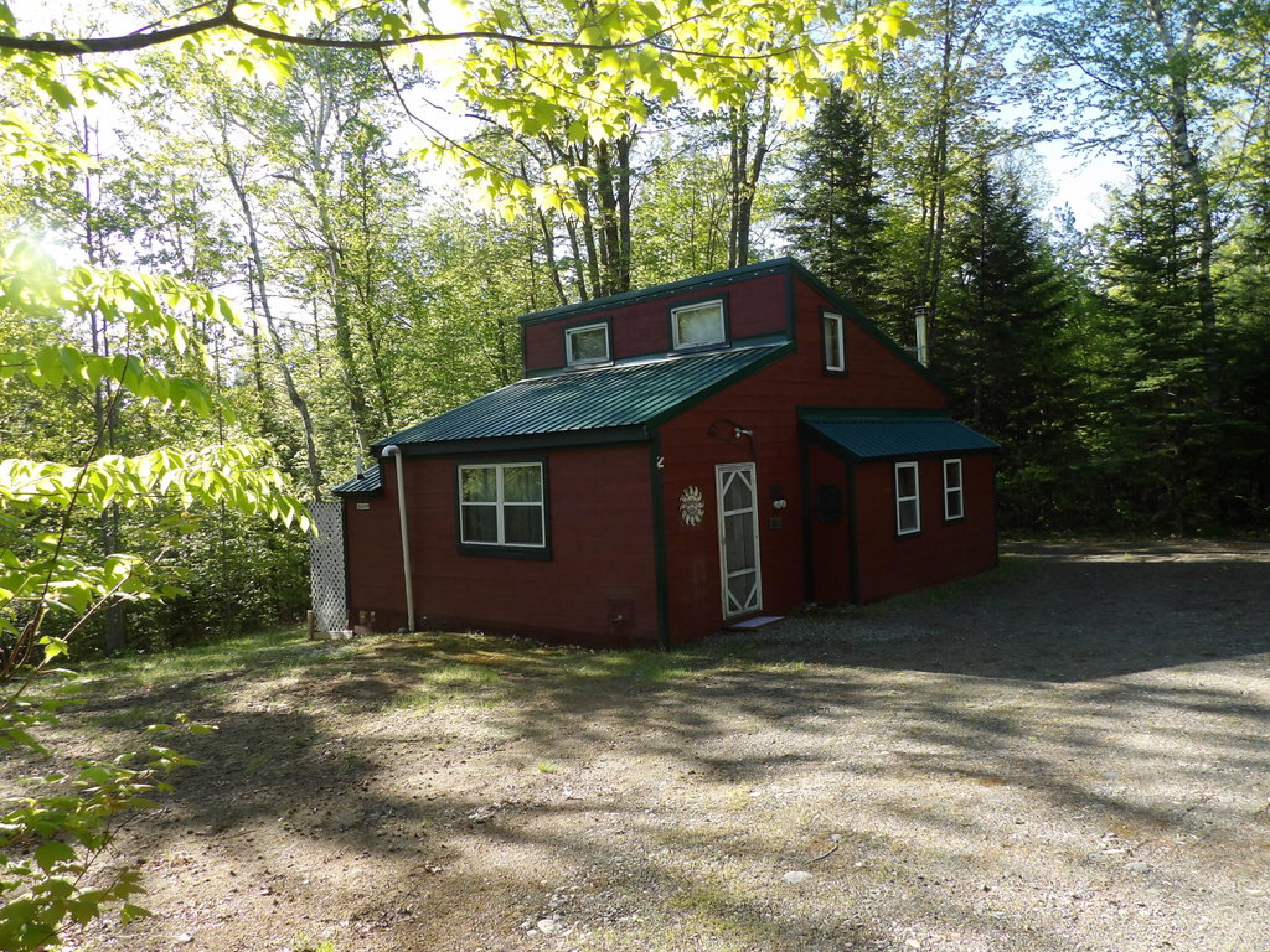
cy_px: 476
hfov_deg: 71.6
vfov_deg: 56.8
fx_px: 881
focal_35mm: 24
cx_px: 635
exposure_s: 1/230
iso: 100
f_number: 3.2
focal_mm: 4.3
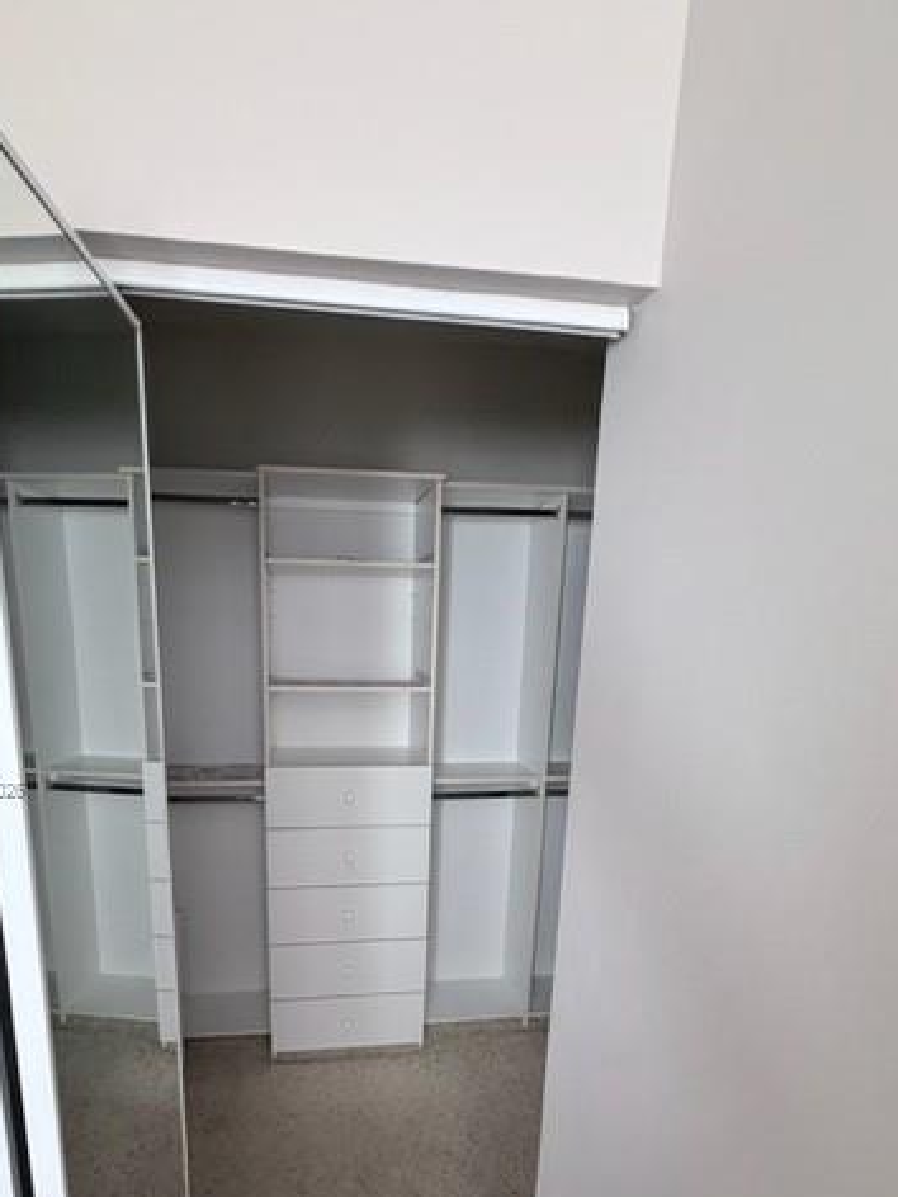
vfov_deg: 82.1
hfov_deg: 68.3
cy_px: 789
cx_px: 378
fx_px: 657
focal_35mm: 19
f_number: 2.2
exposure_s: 1/68
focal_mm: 2.22
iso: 320
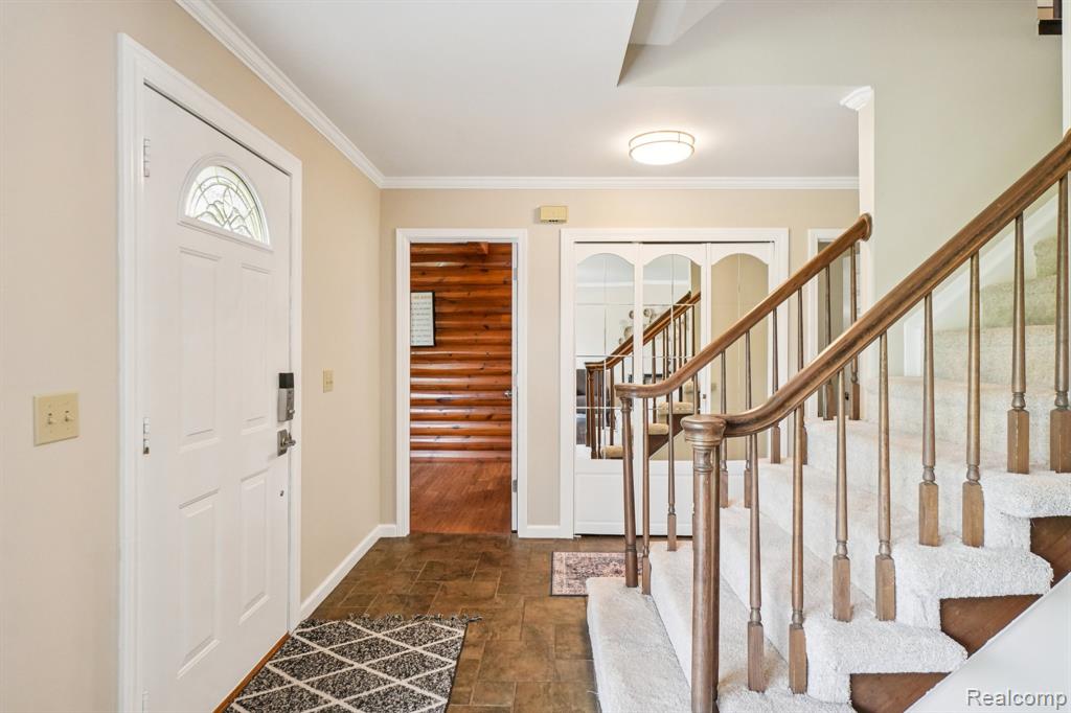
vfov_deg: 67.3
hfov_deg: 90.0
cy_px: 356
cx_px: 536
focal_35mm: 18
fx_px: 535
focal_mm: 12
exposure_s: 1/30
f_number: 8
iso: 800
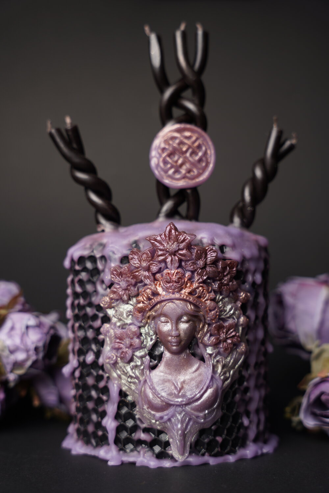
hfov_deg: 26.9
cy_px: 246
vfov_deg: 39.5
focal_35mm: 50
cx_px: 164
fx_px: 688
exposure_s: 1/50
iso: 125
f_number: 5
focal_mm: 50.2
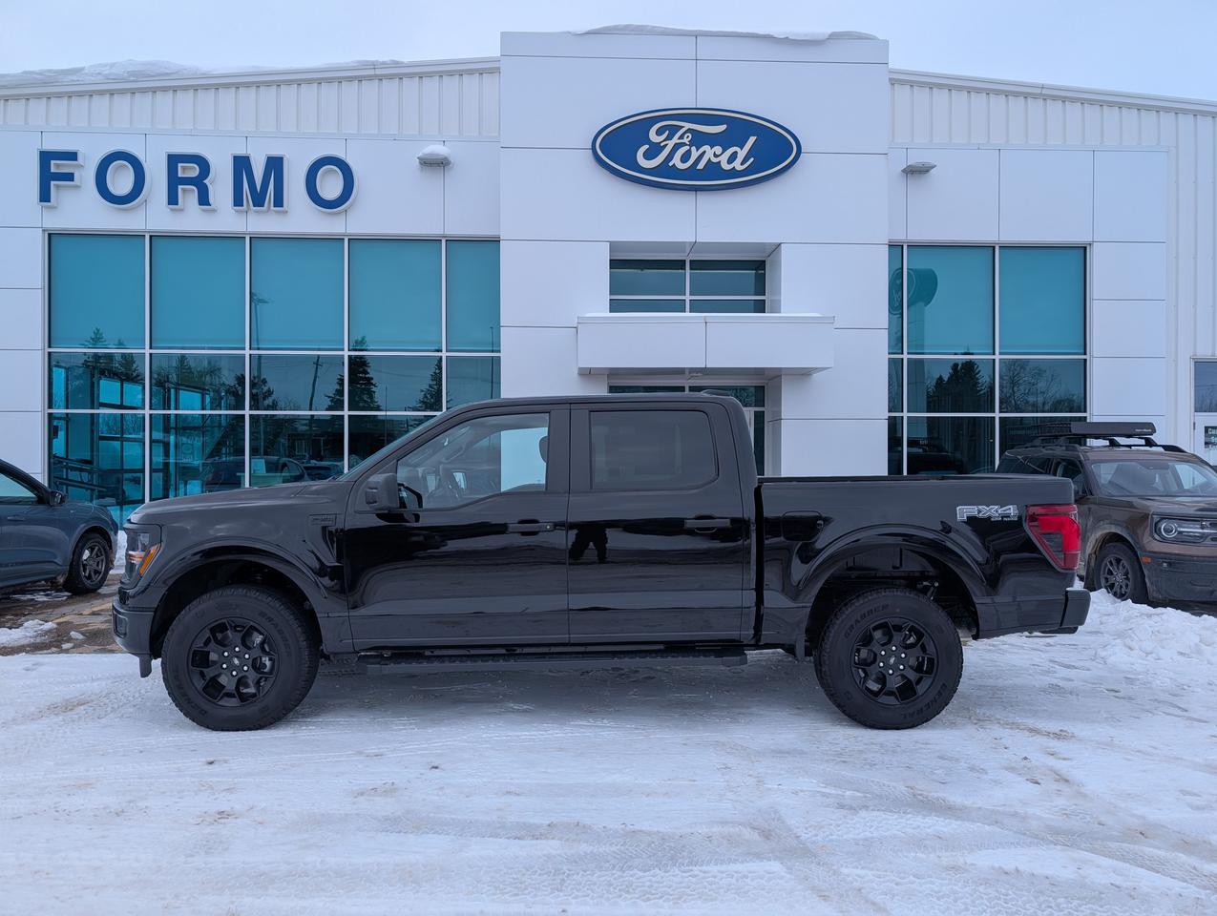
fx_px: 845
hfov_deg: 71.5
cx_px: 608
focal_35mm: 24
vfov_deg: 56.9
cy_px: 458
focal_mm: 6.9
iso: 18
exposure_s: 1/1335
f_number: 1.68
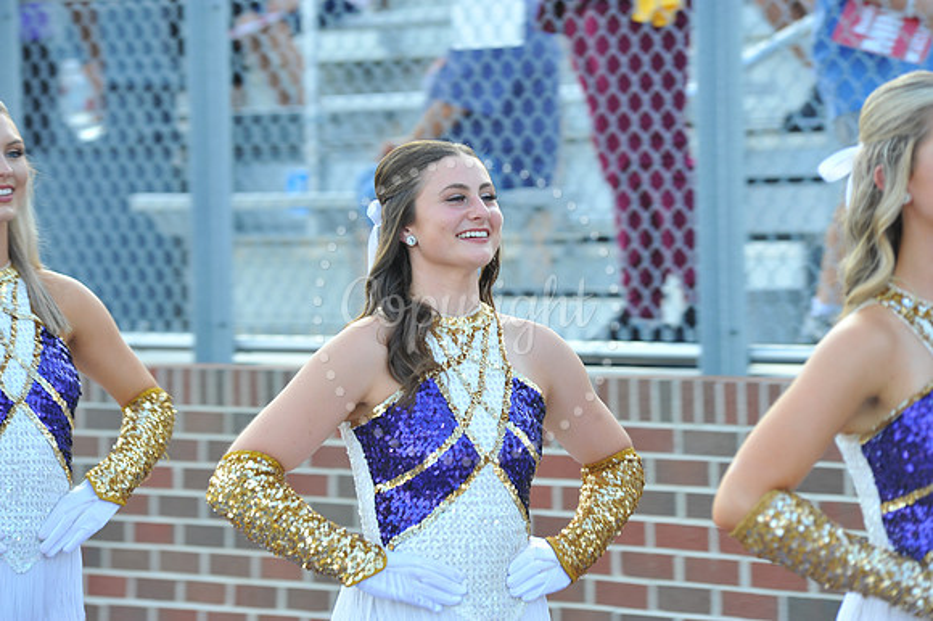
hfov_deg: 10.3
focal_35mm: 200
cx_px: 466
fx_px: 5180
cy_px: 310
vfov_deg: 6.9
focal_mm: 200
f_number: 6.3
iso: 250
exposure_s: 1/60
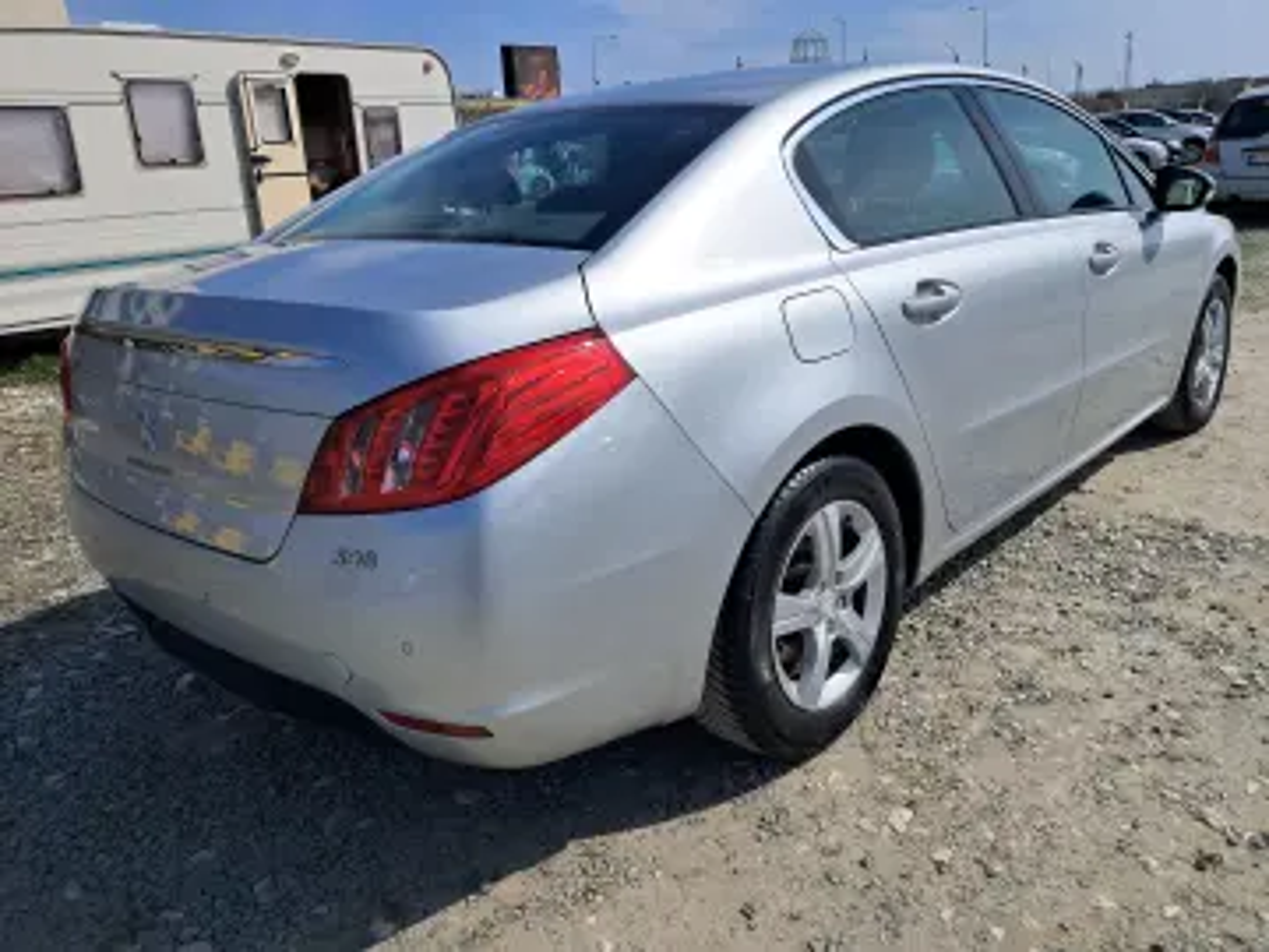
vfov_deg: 51.4
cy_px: 476
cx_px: 634
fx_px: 990
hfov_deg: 65.3
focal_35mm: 27
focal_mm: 4
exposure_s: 1/2062
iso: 50
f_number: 1.8
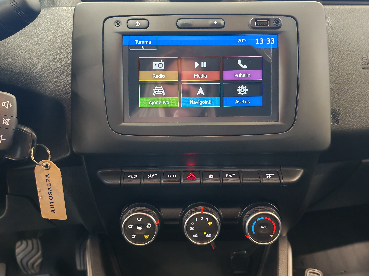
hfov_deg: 54.0
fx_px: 362
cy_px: 138
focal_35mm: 34
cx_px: 184
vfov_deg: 41.8
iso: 2587
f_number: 1.9
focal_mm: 6.12
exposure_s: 1/33.3
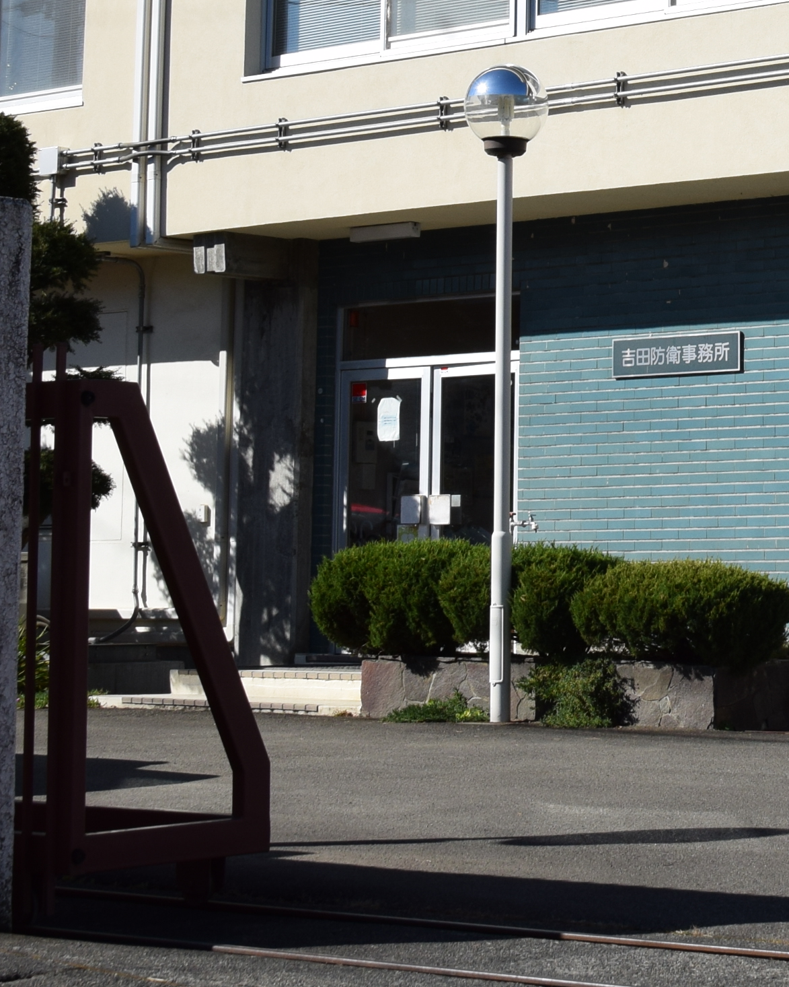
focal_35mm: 95
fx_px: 2773
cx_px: 932
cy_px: 112
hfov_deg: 15.6
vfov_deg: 19.8
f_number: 11
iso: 200
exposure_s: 1/500
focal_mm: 22
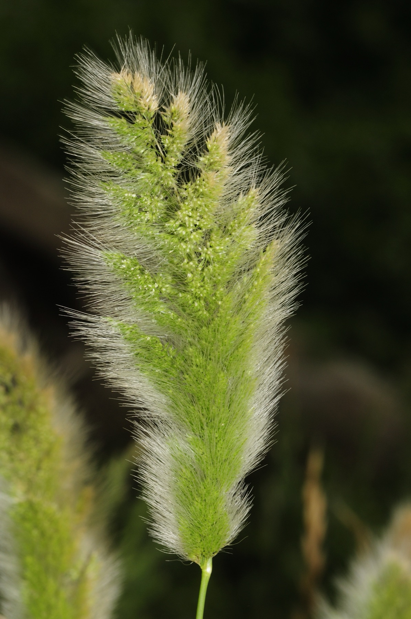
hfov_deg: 10.1
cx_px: 206
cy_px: 310
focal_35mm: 135
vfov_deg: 15.2
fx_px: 2318
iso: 320
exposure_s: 1/250
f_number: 18
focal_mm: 90
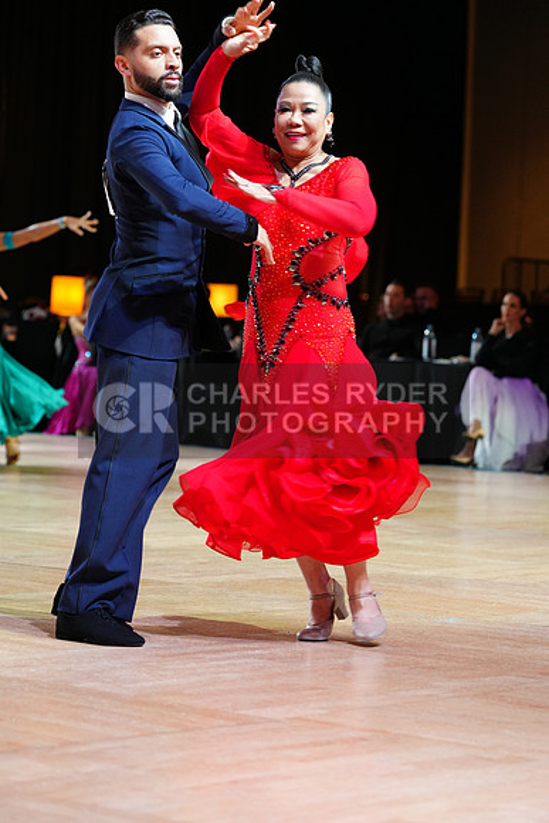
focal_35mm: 120
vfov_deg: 17.1
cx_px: 274
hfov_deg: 11.4
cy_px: 412
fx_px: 2743
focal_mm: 120
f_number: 4
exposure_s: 1/250
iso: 2500
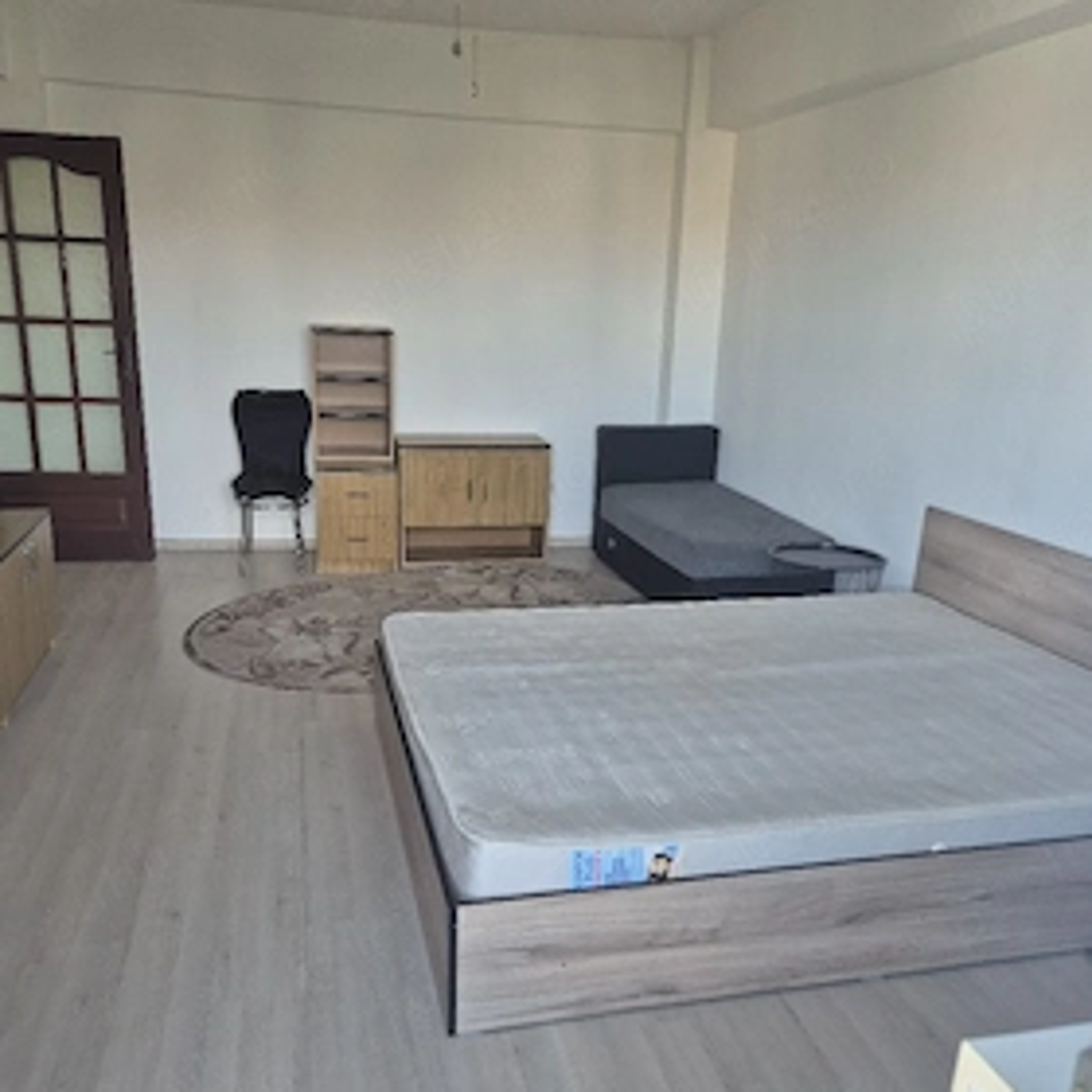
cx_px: 546
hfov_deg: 55.6
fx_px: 1035
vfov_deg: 55.6
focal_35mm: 29
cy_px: 593
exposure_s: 1/100
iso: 125
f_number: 1.8
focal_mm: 5.4
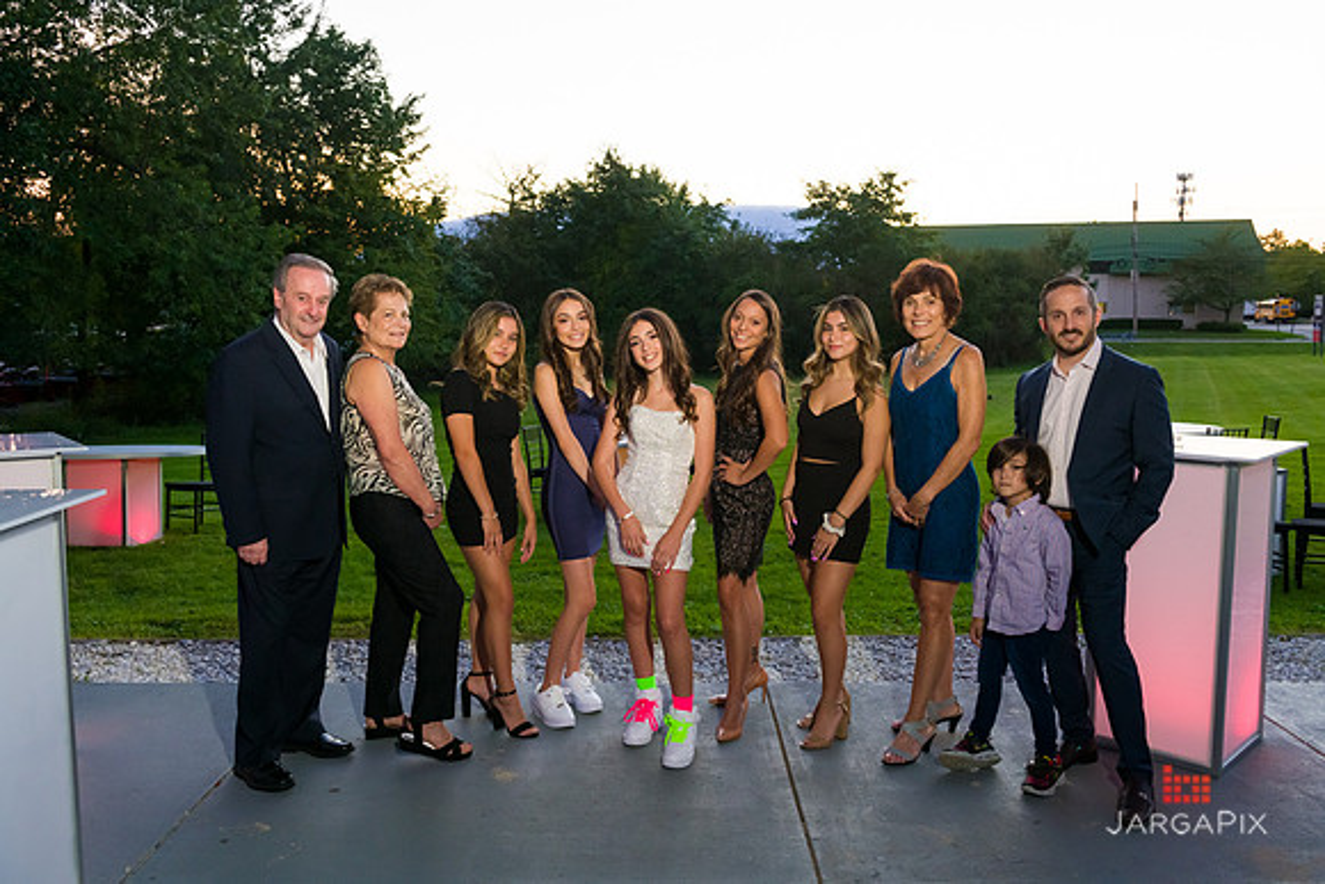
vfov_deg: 42.3
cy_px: 442
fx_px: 1141
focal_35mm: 31
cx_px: 662
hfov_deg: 60.3
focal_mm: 31
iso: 1000
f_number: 6.3
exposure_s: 1/125
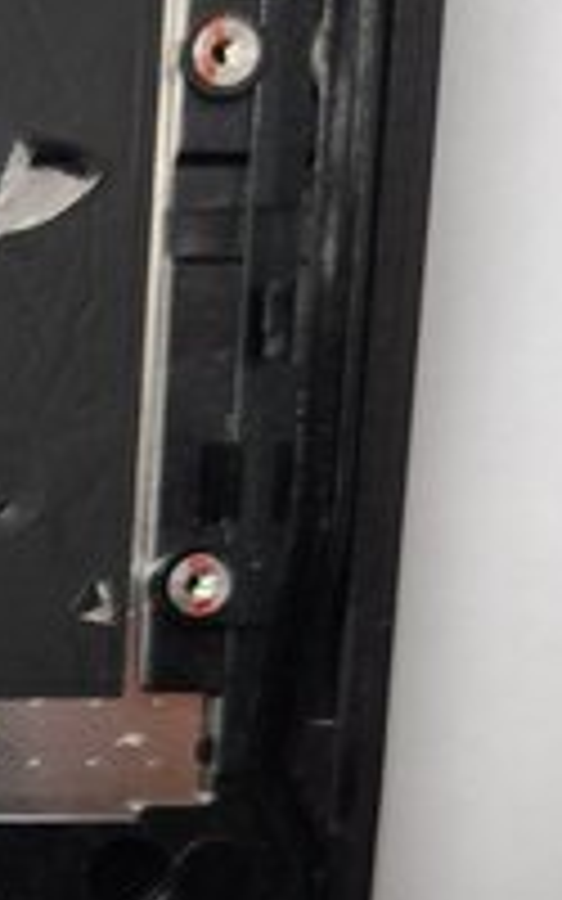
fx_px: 1764
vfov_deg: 27.0
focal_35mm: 72
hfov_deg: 15.0
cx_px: -531
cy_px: 904
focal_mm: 5.4
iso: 125
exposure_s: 1/120
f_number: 1.8
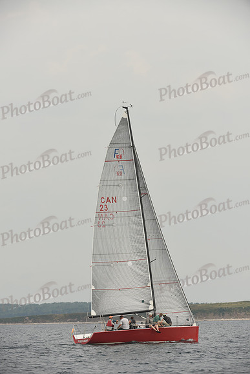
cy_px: 187
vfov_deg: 10.3
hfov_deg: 6.9
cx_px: 125
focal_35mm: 200
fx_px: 2082
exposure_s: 1/1000
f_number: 6.3
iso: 250
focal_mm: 200
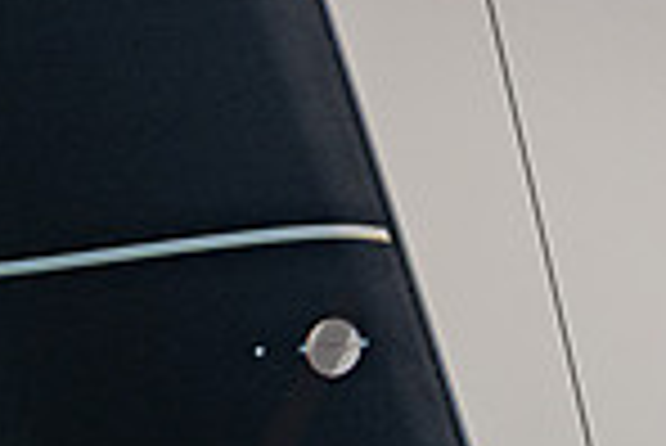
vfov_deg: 0.8
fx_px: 32054
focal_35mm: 1731
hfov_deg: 1.2
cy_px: 775
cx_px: 172
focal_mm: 330
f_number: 8
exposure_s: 1/3200
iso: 400
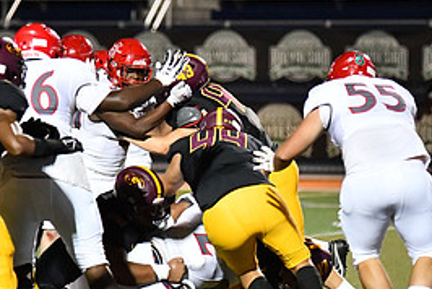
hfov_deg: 6.3
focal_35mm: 327
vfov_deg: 4.2
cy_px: 168
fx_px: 3928
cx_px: 193
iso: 12800
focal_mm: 150
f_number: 2.8
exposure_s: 1/3200
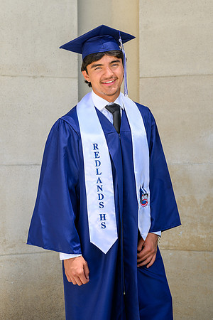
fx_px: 754
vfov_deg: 23.9
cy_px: 160
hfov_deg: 16.1
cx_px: 106
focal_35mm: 85
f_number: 5.6
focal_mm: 85
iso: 100
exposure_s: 1/200
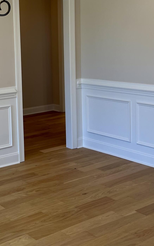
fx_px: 396
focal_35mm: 59
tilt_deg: -5.7
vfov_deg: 34.1
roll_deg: +1.9
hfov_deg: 21.6
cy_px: 76
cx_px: 22
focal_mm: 5.1
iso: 40
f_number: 1.6
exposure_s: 1/133
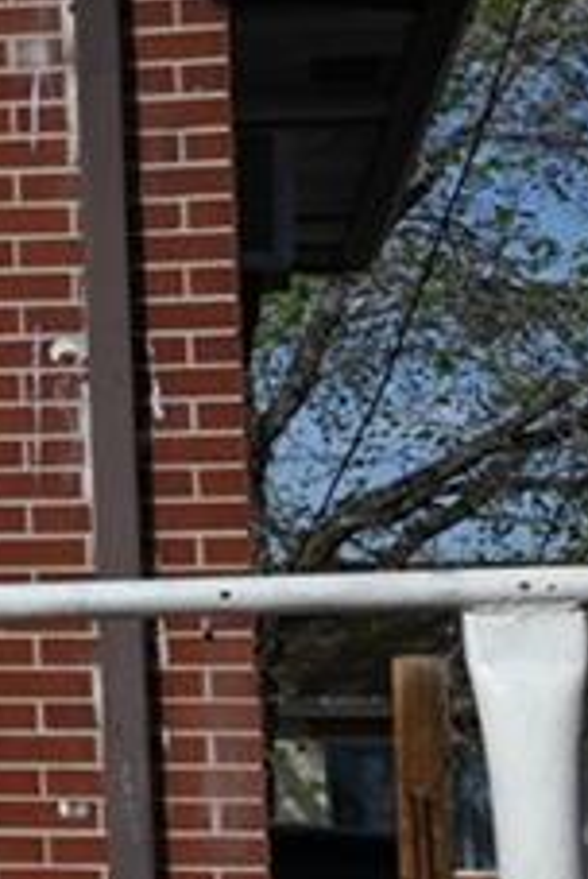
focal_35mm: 218
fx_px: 5324
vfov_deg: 9.4
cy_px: 238
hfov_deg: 5.0
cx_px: -2445
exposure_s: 1/500
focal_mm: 31
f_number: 8
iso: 100
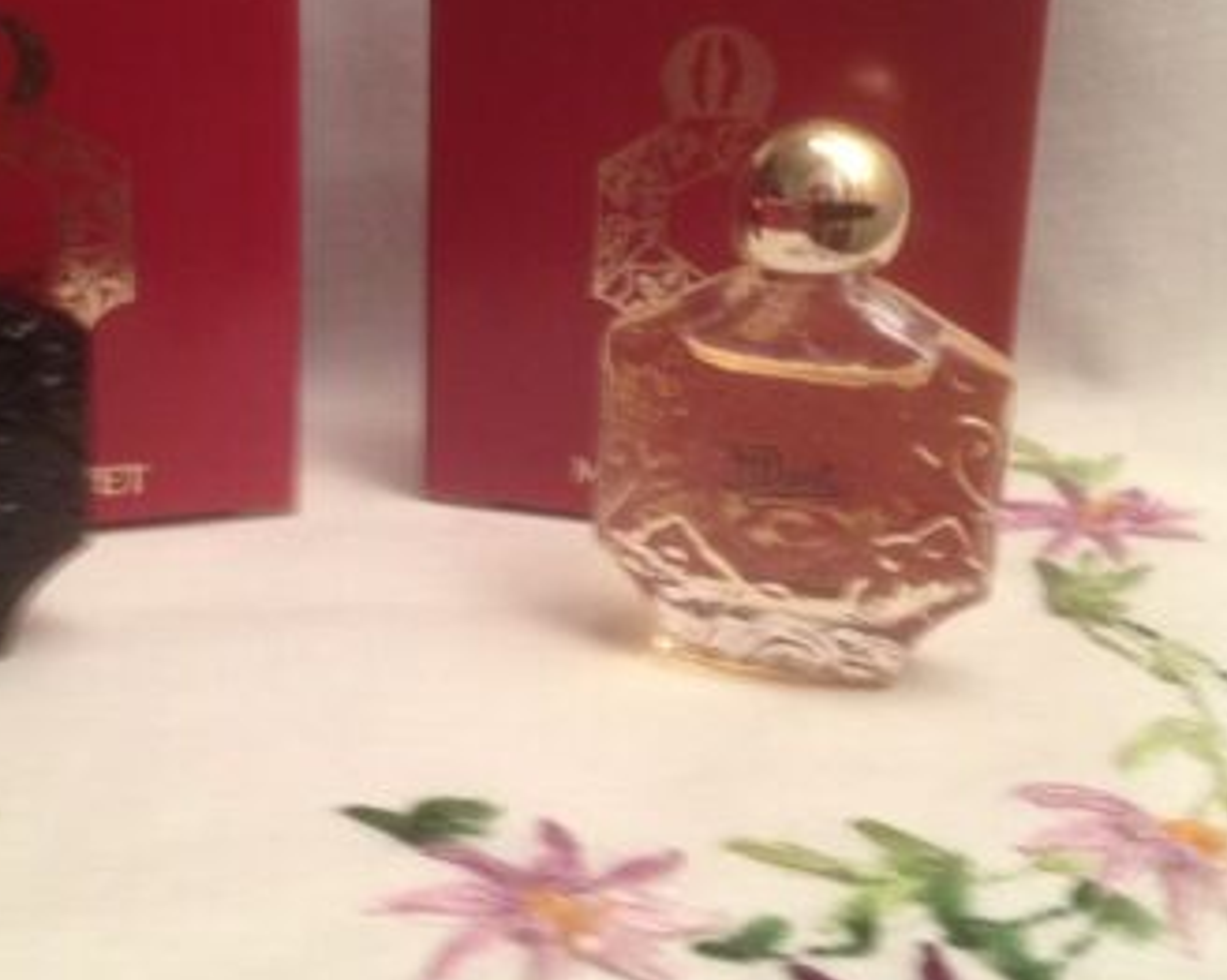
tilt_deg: -18.1
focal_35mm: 50
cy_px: 348
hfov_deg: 37.2
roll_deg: -1.5
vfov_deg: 30.1
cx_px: 479
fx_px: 1815
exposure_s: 1/20
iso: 200
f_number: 2.4
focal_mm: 4.28
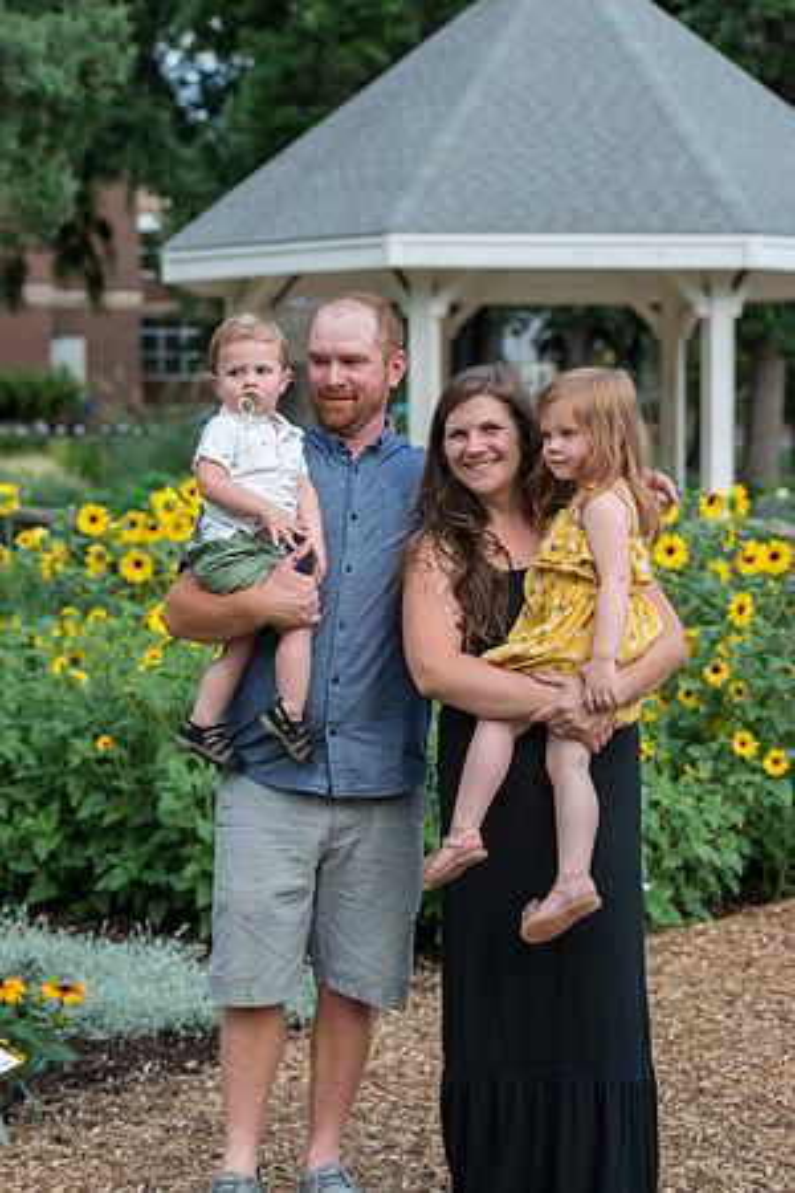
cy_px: 596
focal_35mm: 86
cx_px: 398
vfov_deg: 23.6
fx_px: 2849
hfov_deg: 15.9
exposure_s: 1/320
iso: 250
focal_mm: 86
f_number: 5
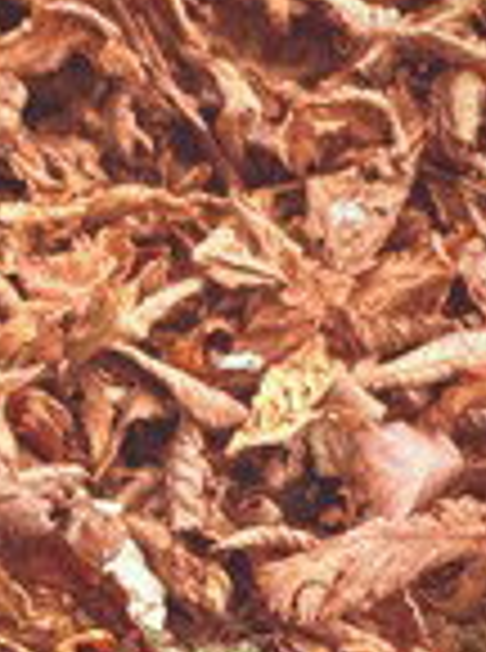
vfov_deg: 4.8
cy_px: 522
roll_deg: -1.4
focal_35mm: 415
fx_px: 7803
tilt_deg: -25.2
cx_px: -490
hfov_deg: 3.5
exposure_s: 1/121
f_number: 2.8
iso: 250
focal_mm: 16.89
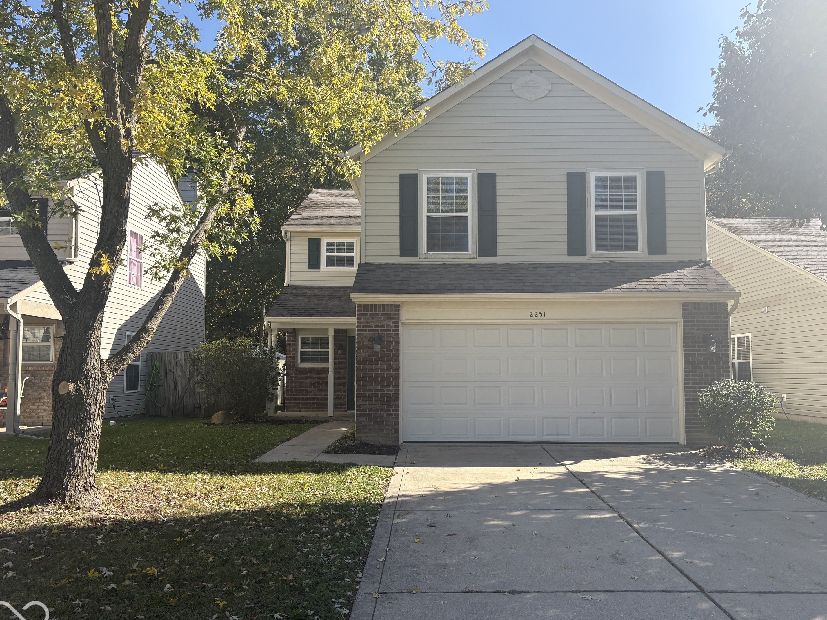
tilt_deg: +4.0
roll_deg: +0.1
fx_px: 669
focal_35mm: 28
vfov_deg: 49.7
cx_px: 427
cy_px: 326
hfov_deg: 63.4
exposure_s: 1/1517
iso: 50
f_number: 1.6
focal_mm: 5.96
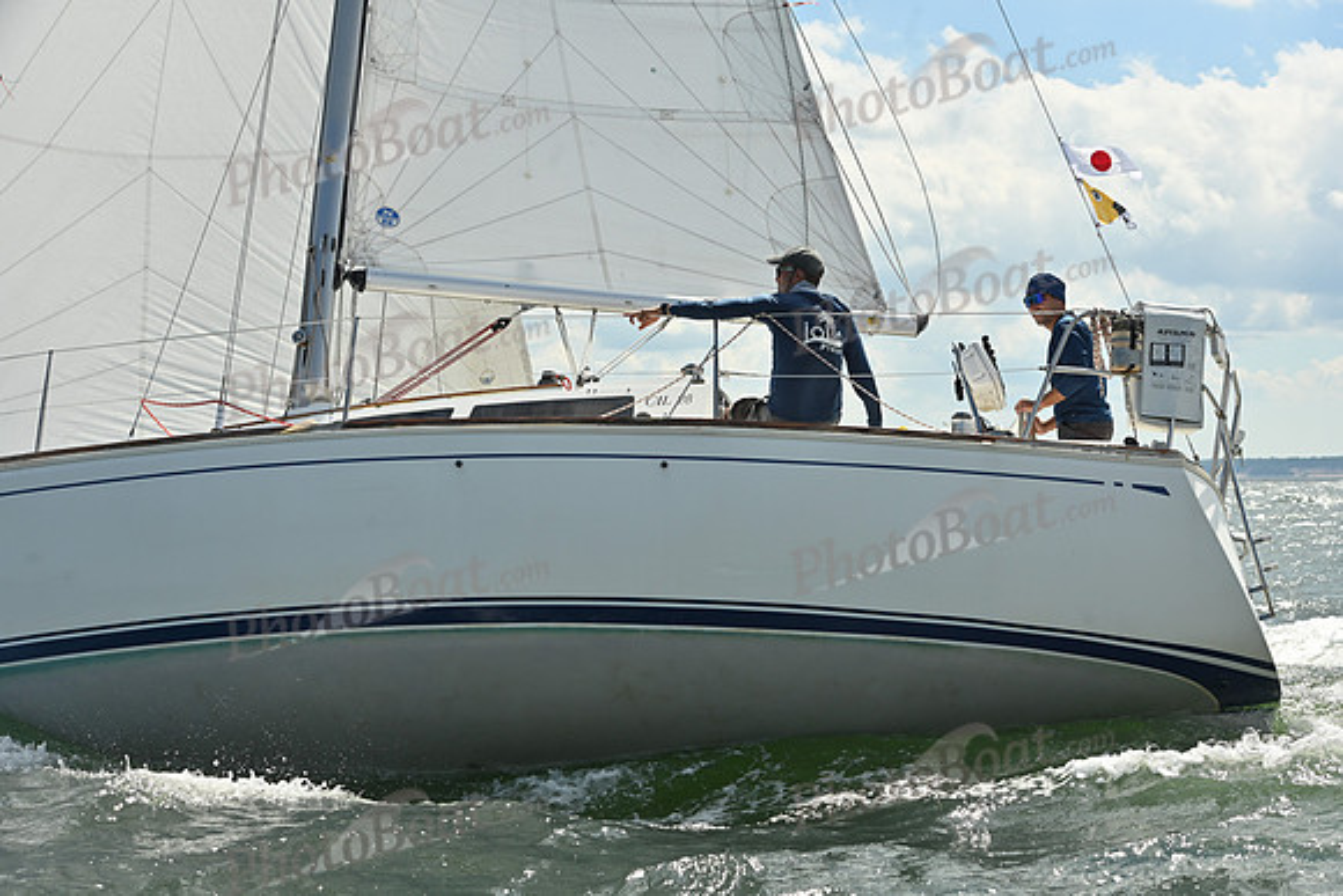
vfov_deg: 19.5
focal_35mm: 70
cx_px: 672
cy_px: 448
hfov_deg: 28.8
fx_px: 2612
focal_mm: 70
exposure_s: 1/1250
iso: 250
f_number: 8
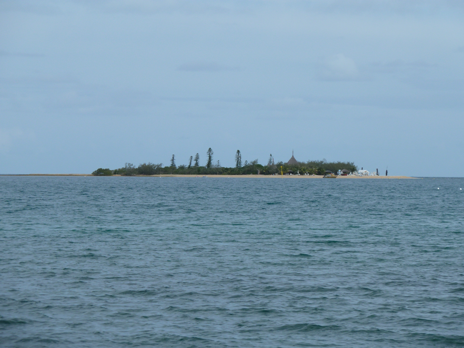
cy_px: 174
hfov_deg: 11.7
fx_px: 2265
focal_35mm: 169
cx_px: 232
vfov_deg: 8.8
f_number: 5.6
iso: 80
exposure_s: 1/500
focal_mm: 27.8
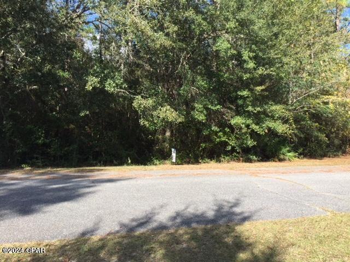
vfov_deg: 48.2
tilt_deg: +0.2
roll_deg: -0.3
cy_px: 131
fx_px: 293
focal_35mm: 29
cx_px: 175
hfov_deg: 61.7
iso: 32
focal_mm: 4.15
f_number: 2.2
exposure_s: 1/775
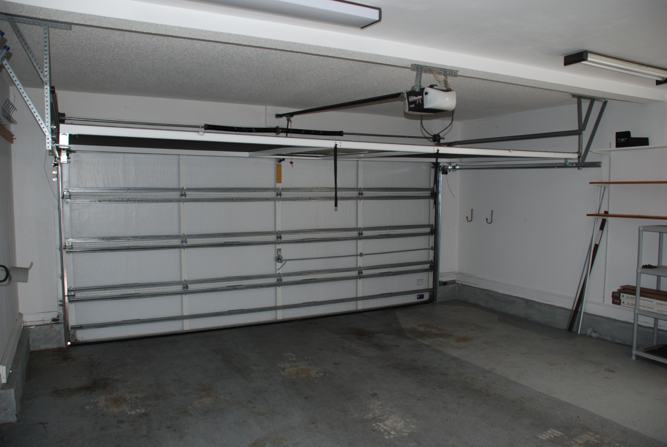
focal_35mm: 30
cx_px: 334
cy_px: 224
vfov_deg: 43.7
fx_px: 556
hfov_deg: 61.9
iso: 200
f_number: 3.8
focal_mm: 20
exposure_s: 1/60
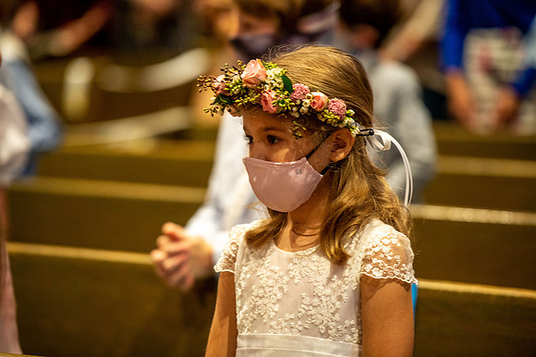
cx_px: 268
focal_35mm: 185
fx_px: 2753
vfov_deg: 7.4
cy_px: 178
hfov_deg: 11.1
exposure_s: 1/100
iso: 1600
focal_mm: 185
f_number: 2.8
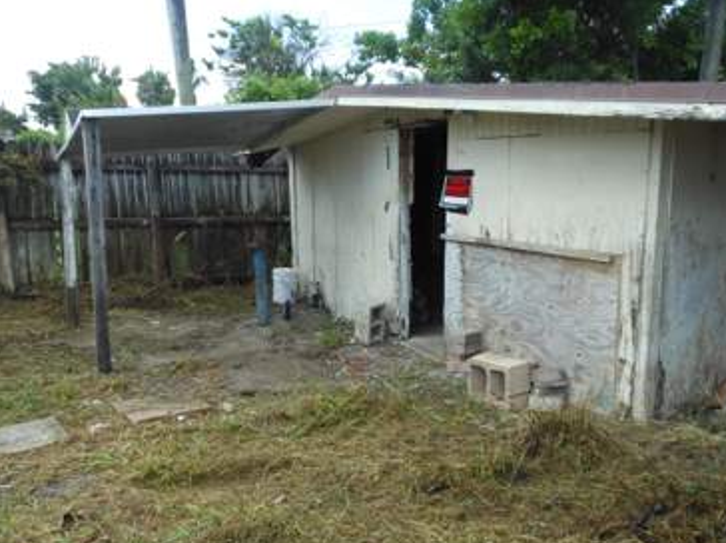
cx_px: 399
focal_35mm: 33
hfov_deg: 55.3
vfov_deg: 42.8
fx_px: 691
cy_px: 288
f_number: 3.2
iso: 80
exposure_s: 1/320
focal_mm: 4.5
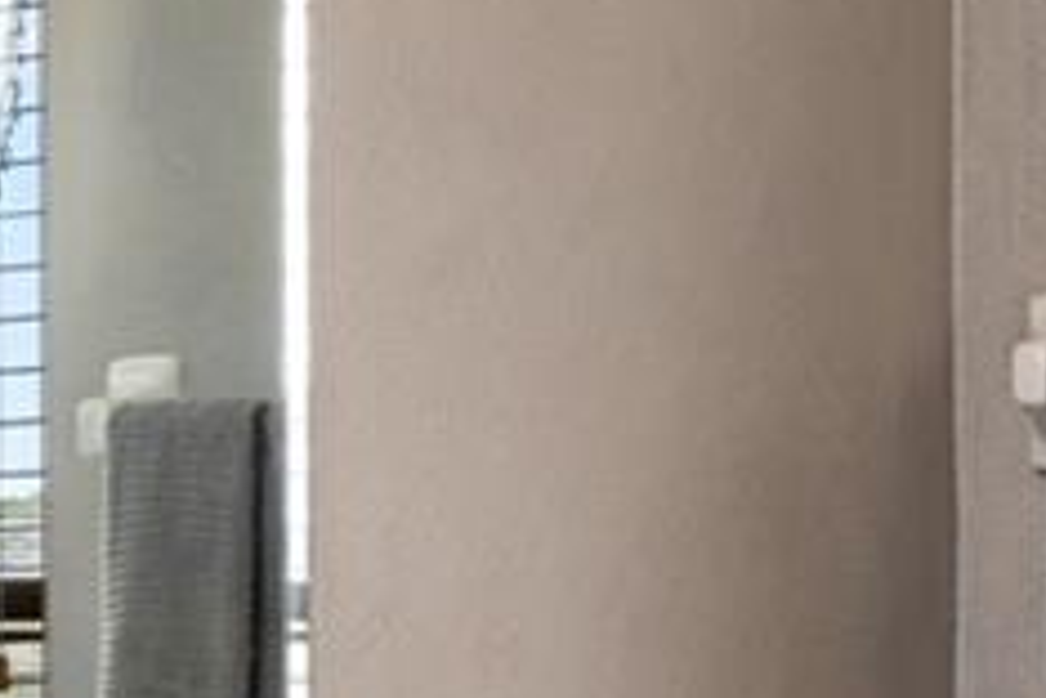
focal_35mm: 137
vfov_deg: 9.9
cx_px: 161
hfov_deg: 14.9
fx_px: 3980
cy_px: 850
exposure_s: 1/4
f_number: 9
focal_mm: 20
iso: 320
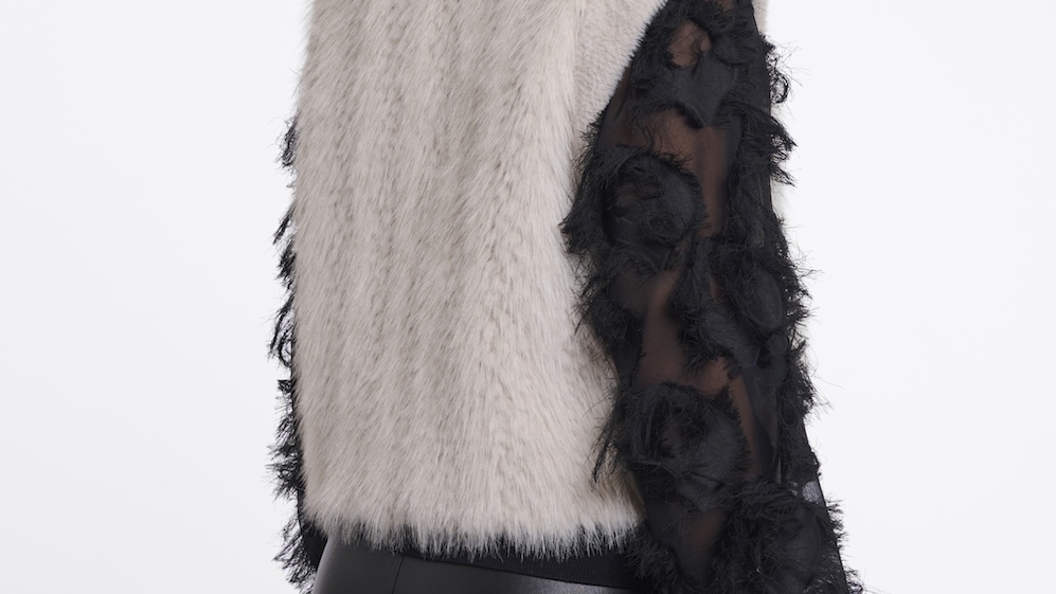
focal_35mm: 104
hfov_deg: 20.6
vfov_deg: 11.6
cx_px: 527
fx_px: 2912
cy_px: 146
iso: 125
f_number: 8
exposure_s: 1/160
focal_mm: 66
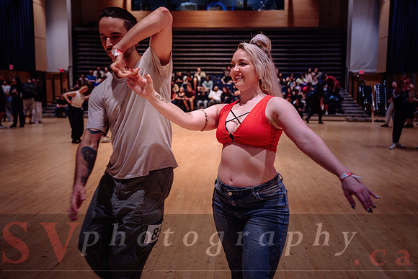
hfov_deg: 54.4
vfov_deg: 37.9
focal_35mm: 35
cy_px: 129
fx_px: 406
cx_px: 209
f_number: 2.8
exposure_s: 1/200
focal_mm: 32.5
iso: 1600
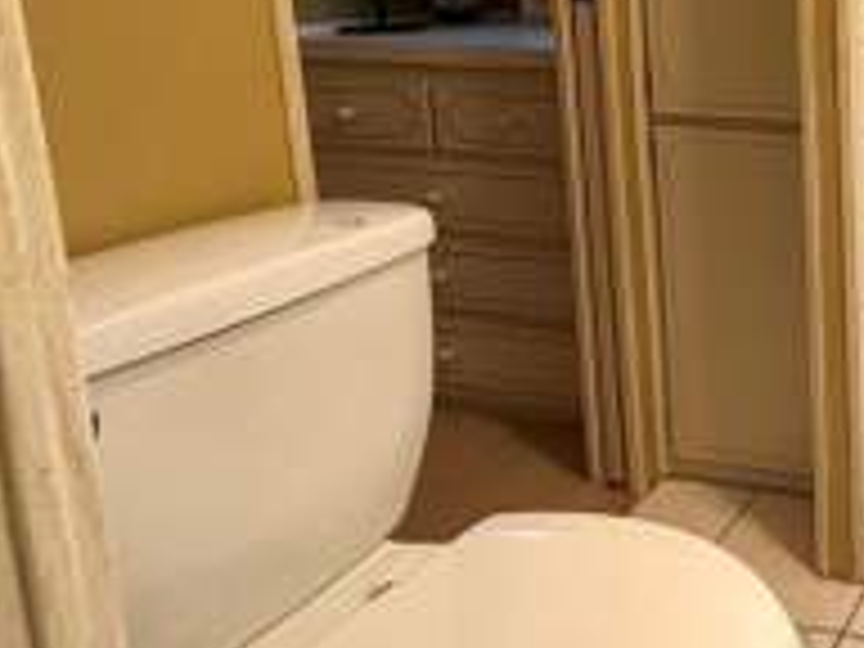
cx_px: 1040
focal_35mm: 35
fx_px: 874
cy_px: 54
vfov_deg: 37.8
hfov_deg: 38.6
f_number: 2.2
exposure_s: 1/60
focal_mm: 2.22
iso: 200
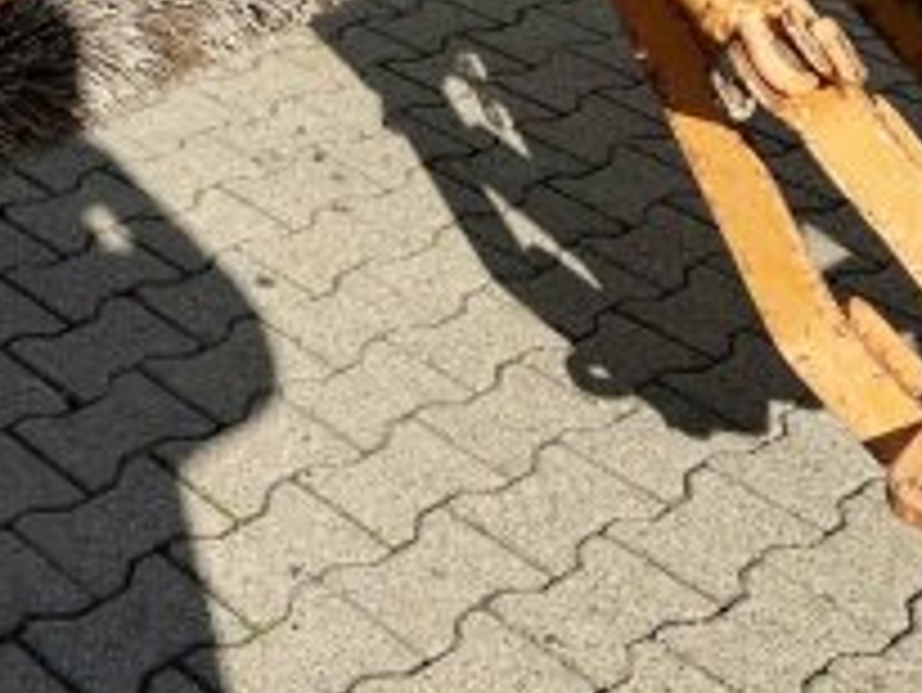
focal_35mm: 81
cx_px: 288
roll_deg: -1.8
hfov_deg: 24.0
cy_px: -198
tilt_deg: -16.3
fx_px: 2159
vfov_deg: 17.2
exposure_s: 1/6211
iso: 50
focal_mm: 5.7
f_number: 1.5
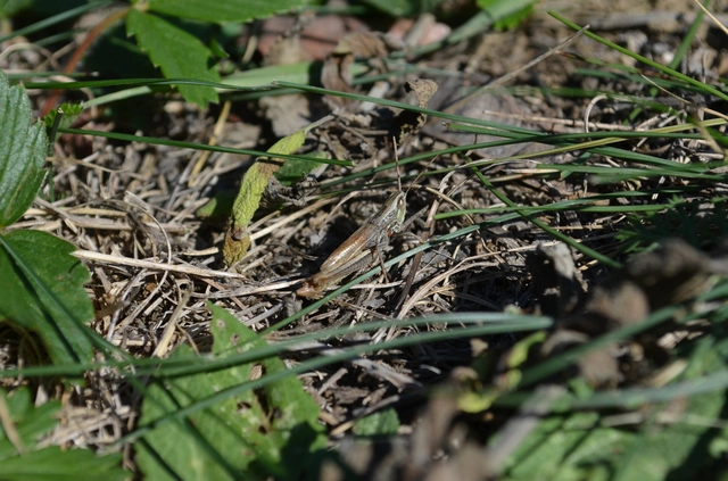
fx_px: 1664
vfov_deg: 16.5
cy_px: 240
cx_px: 364
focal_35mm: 82
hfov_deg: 24.7
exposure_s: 1/320
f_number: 8
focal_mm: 55
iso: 100
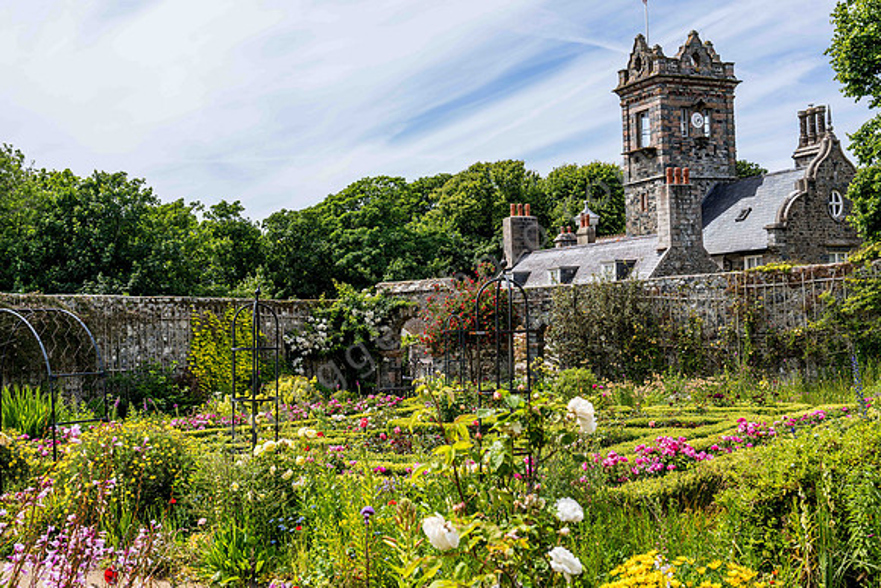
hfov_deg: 46.4
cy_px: 294
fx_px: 1028
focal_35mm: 42
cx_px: 440
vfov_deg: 31.9
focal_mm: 42
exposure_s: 1/320
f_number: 8
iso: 250
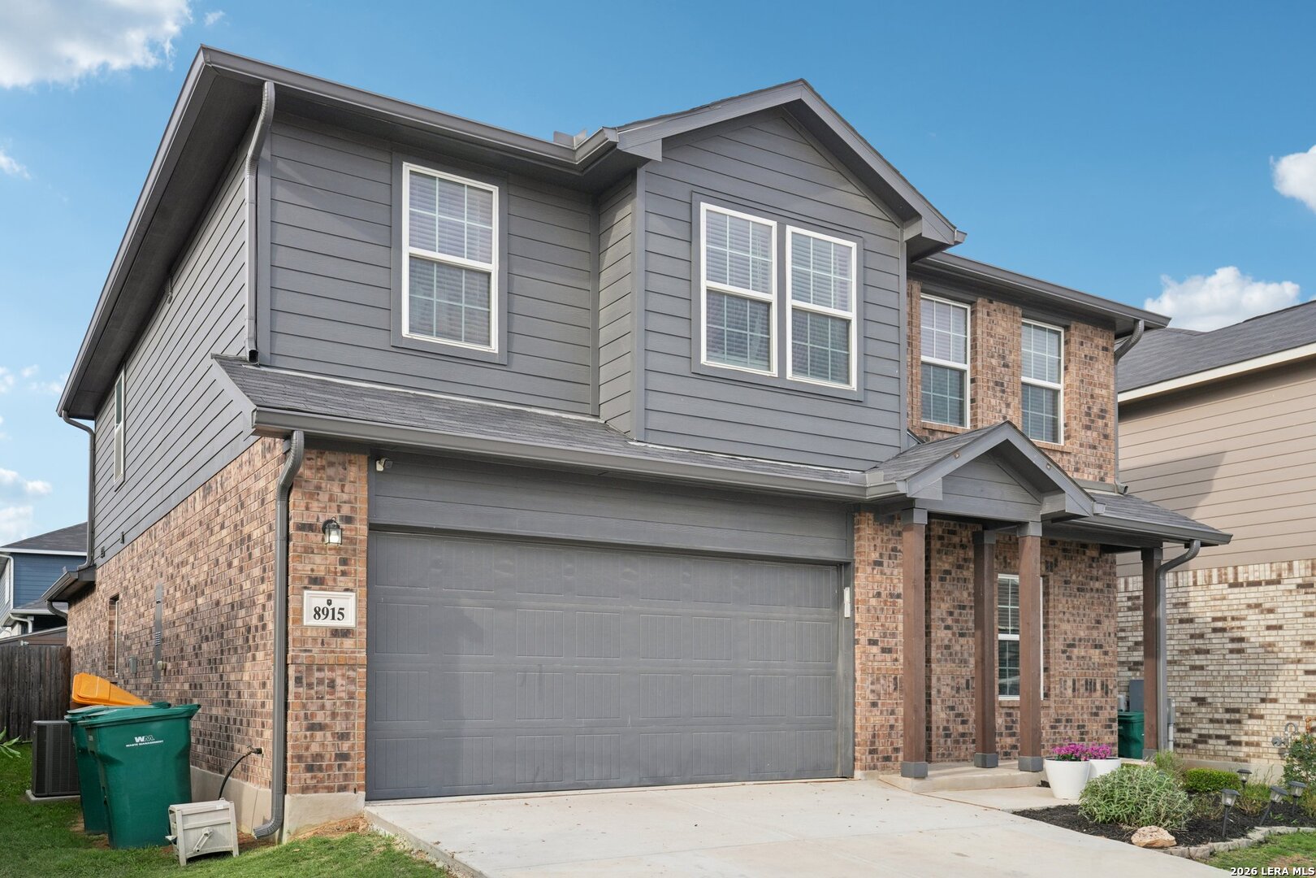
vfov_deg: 45.0
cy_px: 439
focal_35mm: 29
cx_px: 658
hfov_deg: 63.7
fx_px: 1060
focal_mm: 29
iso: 200
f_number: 9.5
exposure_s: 1/200
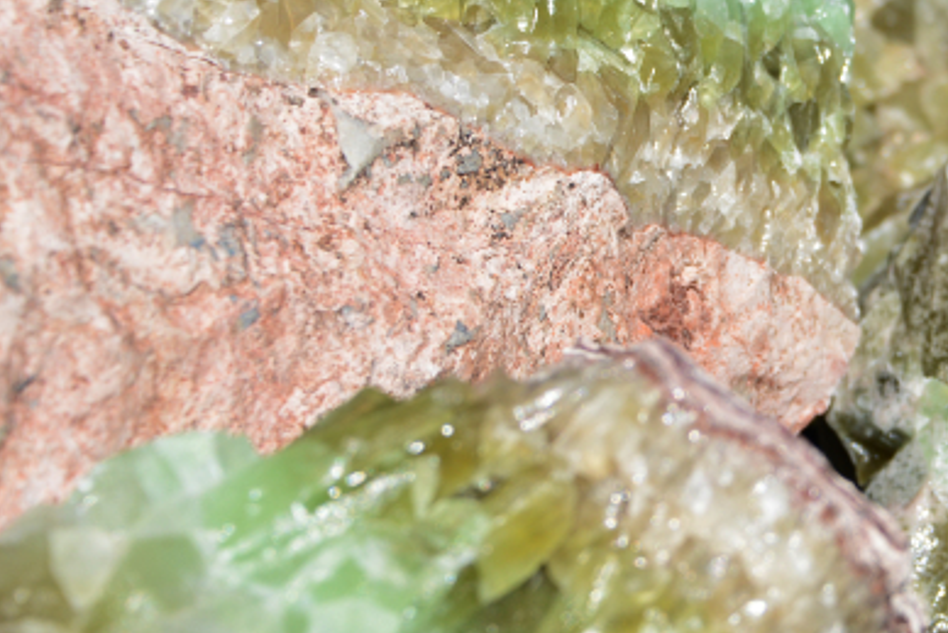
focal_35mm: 219
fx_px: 5769
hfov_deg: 9.3
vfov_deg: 6.3
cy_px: 133
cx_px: 1077
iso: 250
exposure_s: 1/2000
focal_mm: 85
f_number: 5
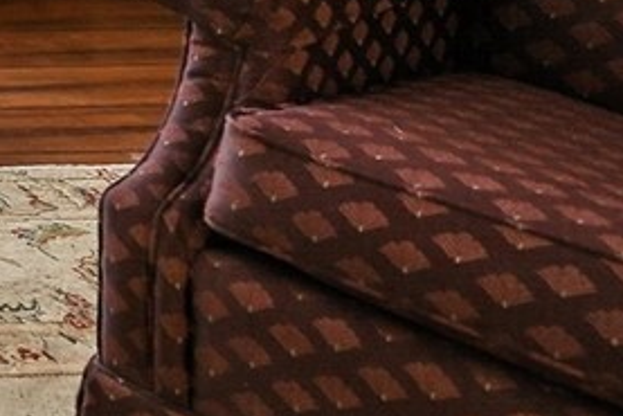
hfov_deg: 12.5
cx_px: -1103
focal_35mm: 98
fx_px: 1697
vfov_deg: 11.1
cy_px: -668
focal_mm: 16
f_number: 5.6
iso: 250
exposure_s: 1/2
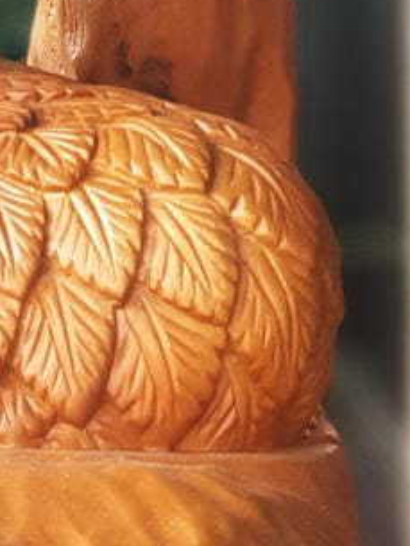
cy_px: -27
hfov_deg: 5.3
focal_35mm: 273
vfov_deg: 7.2
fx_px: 4308
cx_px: -415
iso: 50
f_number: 2.4
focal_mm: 6
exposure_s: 1/120
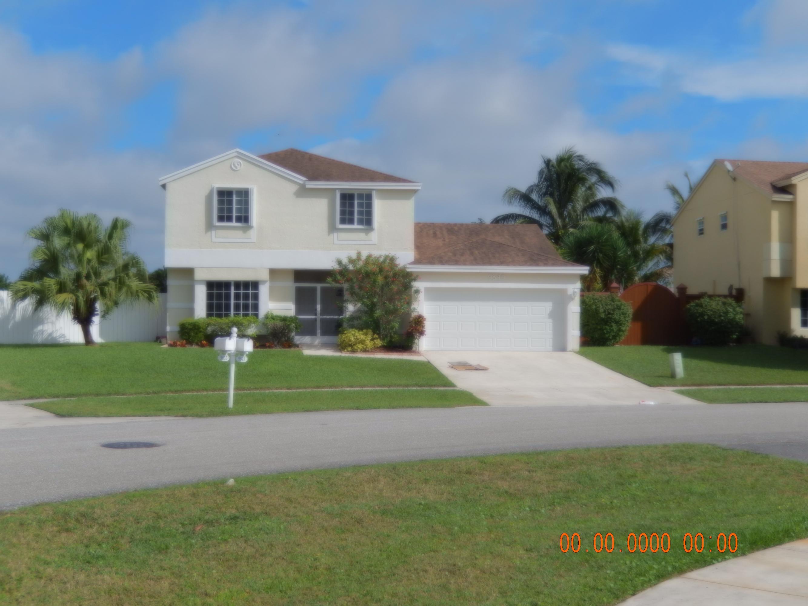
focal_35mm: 45
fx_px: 1050
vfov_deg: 32.2
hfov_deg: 42.1
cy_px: 303
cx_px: 404
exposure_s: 1/500
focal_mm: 8.1
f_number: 8.6
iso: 125
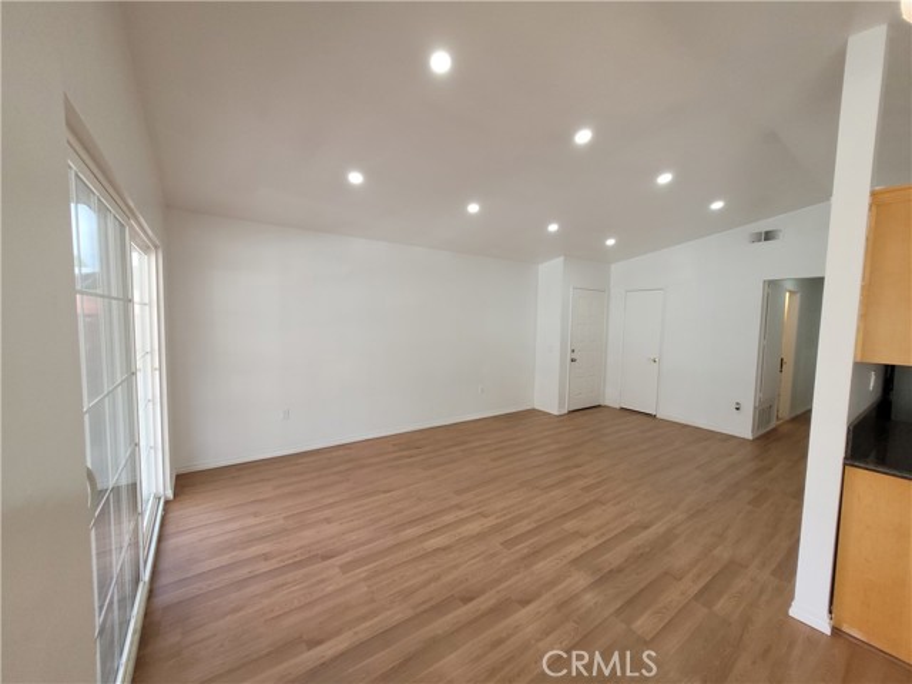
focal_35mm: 13
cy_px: 342
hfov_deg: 106.2
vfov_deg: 89.9
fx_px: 343
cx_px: 456
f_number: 2.2
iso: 64
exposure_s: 1/60
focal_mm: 1.74
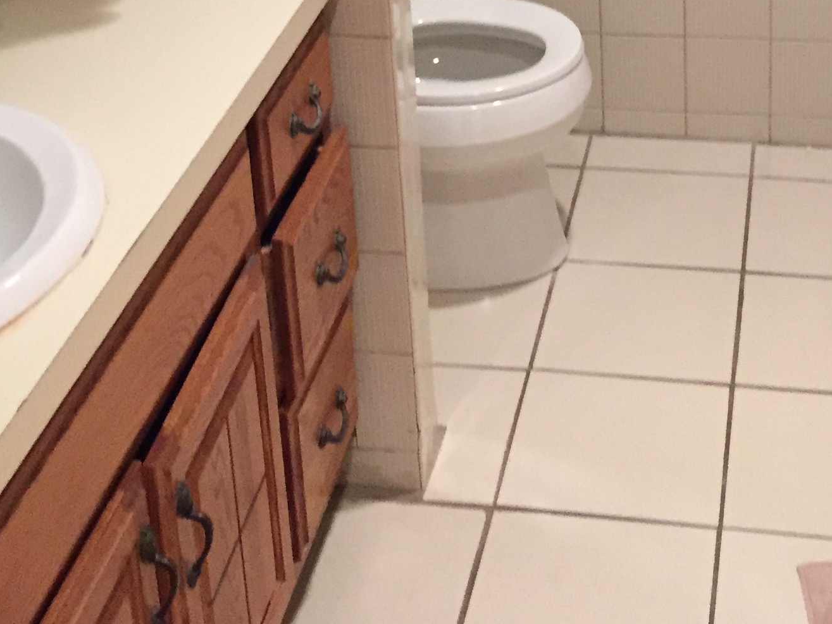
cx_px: 504
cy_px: -90
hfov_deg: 27.0
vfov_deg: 19.4
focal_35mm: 72
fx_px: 1730
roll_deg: +2.6
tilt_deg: -19.8
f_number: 2.2
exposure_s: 1/20
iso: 250
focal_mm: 4.15
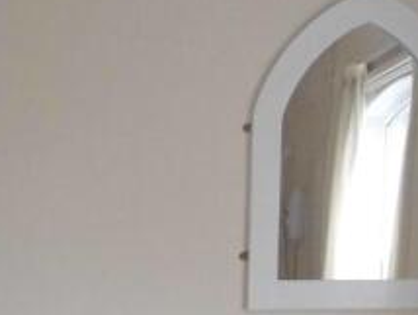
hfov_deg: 27.5
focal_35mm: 68
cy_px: 400
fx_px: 822
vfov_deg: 20.0
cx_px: 46
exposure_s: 1/60
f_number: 3
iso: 200
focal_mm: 4.5
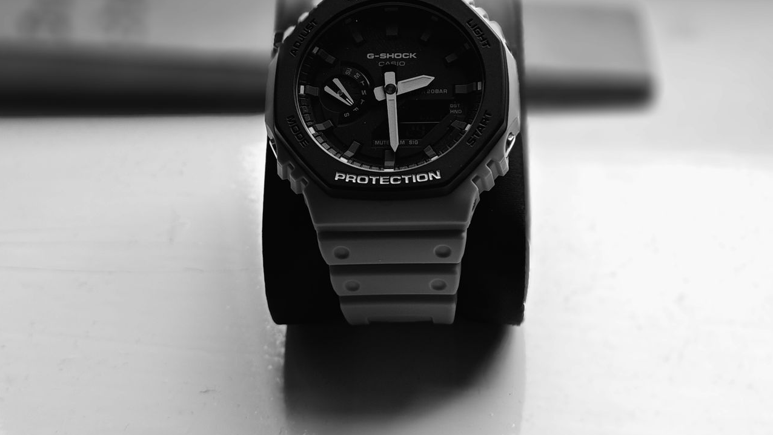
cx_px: 386
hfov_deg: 40.6
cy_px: 132
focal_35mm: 51
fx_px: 1045
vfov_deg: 23.4
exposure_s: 1/104
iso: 50
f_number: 1.4
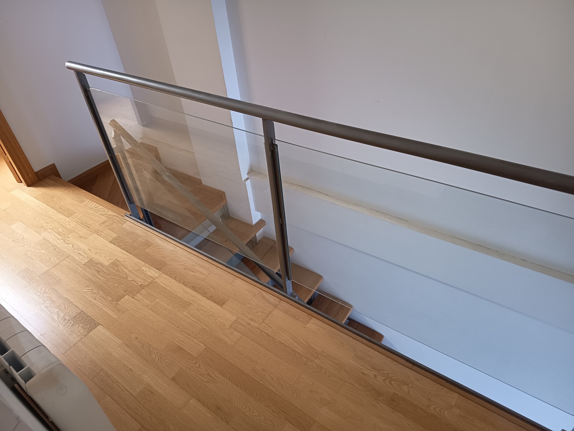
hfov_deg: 71.6
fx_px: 398
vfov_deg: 56.8
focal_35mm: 24
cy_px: 216
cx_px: 287
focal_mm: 5.27
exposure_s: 1/25
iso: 579
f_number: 1.7
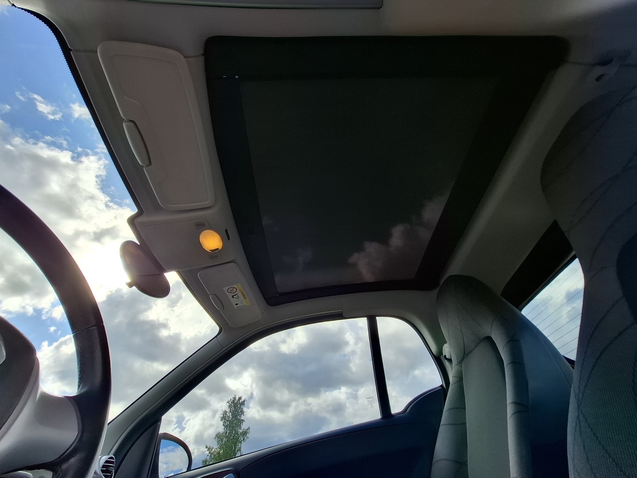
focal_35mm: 13
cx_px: 318
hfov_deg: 106.2
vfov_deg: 89.9
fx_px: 239
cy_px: 239
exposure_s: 1/510
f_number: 2.2
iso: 40
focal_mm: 1.74
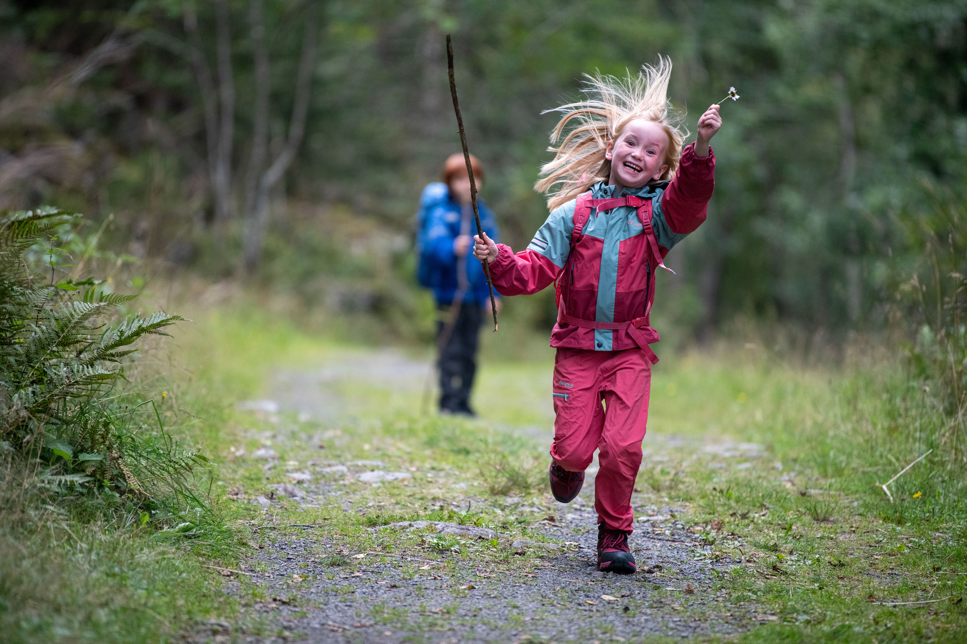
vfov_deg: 6.9
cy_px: 322
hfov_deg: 10.3
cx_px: 484
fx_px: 5372
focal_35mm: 200
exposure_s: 1/1250
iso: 1250
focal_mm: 200
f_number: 2.8
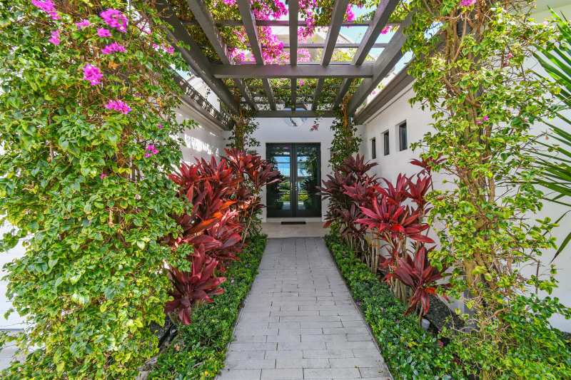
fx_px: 238
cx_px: 286
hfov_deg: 100.4
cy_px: 190
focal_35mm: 15
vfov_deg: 77.3
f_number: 11
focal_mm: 10
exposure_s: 1/30
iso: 125
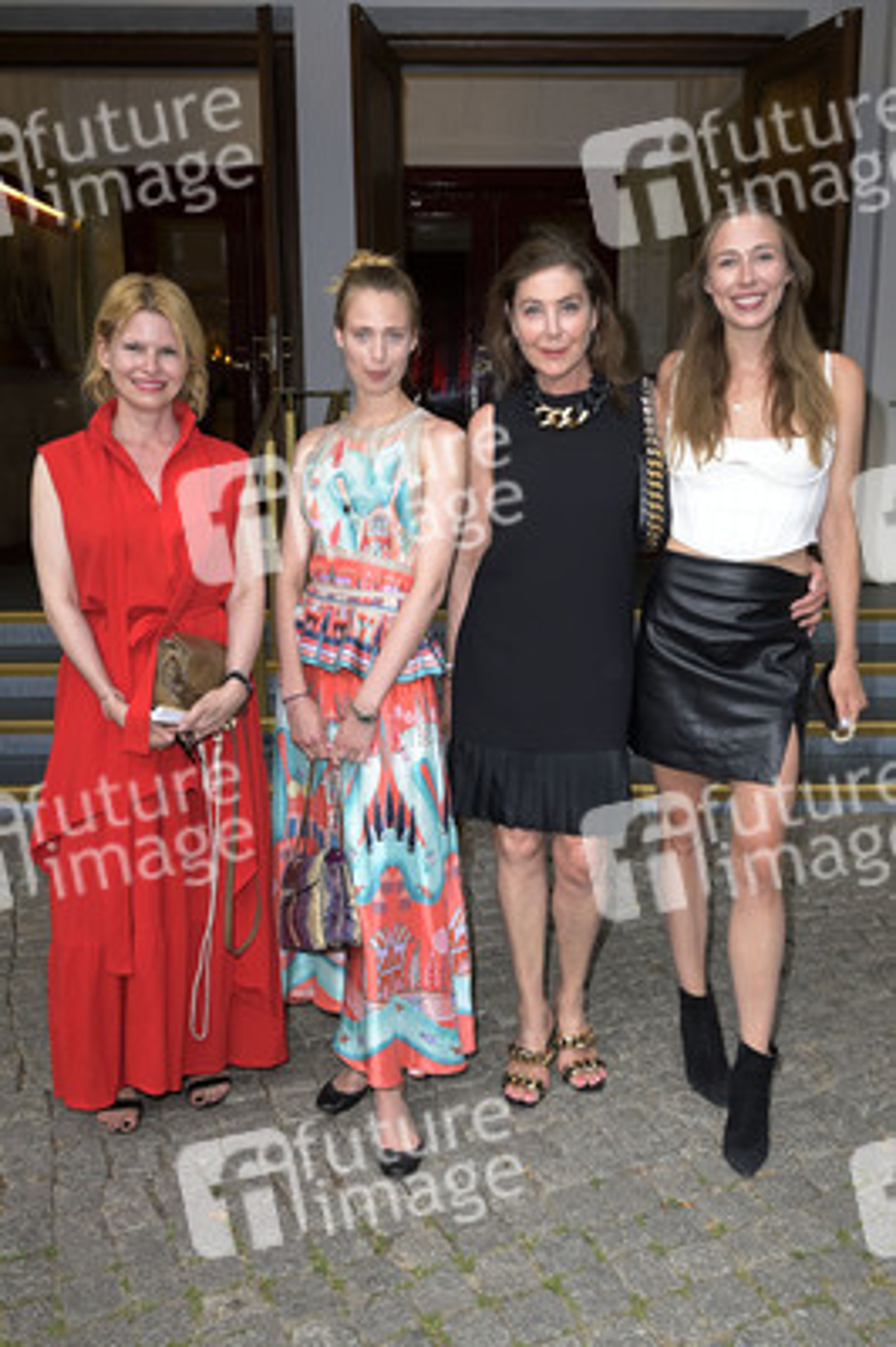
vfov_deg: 60.3
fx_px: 1159
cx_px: 448
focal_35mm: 31
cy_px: 674
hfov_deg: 42.3
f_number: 5.6
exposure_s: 1/250
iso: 640
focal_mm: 31
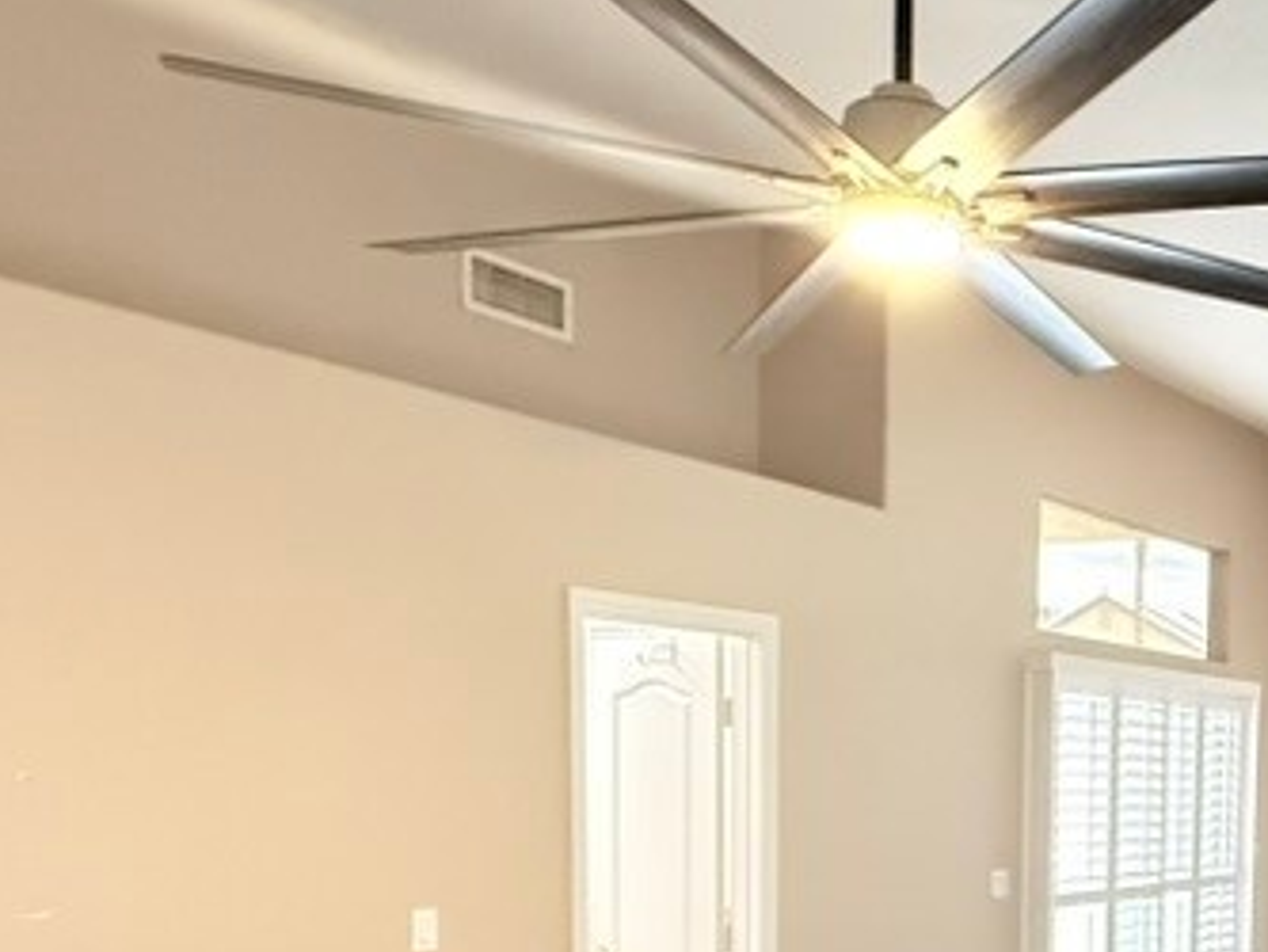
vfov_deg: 31.6
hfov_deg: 38.9
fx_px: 1576
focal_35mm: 43
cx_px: 1260
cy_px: 902
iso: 1000
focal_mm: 2.22
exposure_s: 1/60
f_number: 2.2
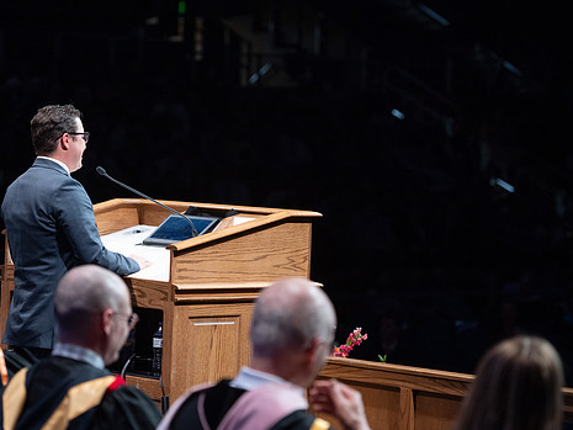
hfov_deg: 14.9
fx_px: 2186
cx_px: 219
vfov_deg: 11.2
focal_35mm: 132
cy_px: 208
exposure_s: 1/400
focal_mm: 110
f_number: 2.8
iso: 640
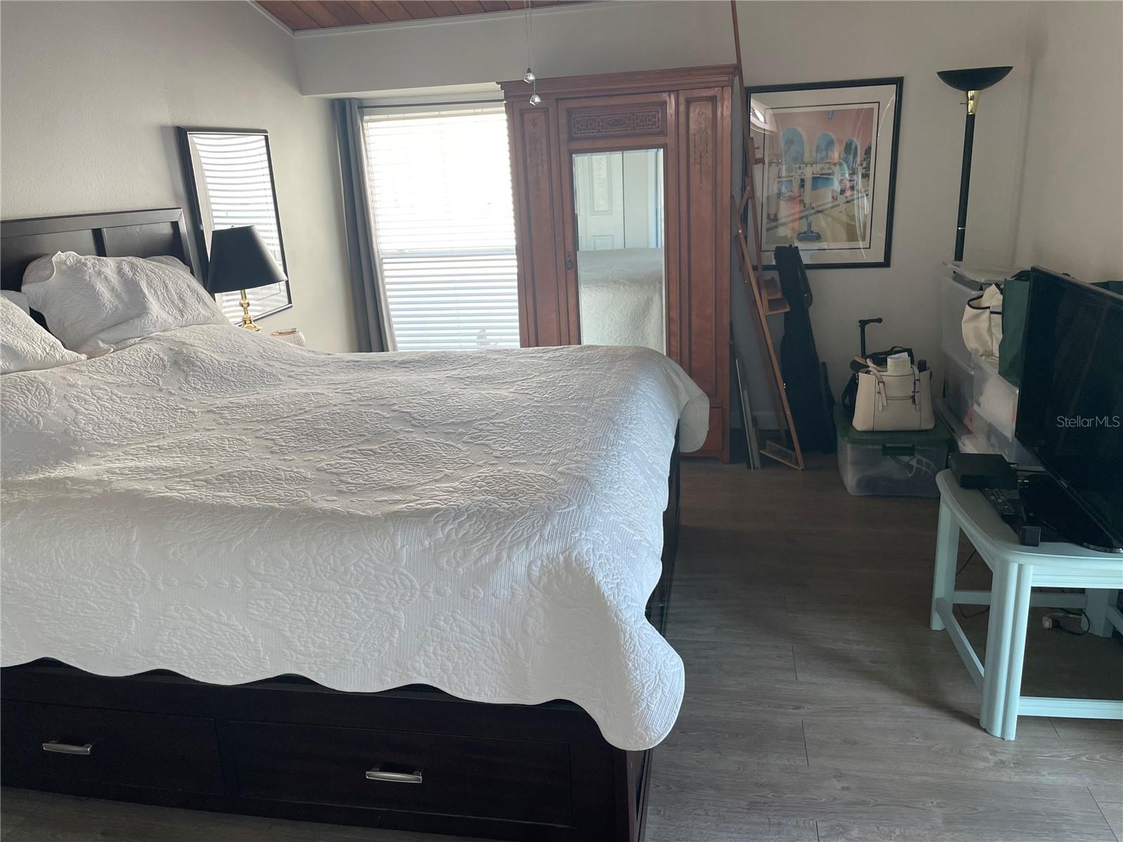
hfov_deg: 67.3
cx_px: 562
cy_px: 421
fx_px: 843
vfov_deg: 53.1
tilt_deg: -15.4
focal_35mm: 26
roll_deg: +3.0
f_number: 1.6
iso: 100
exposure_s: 1/120
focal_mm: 4.2
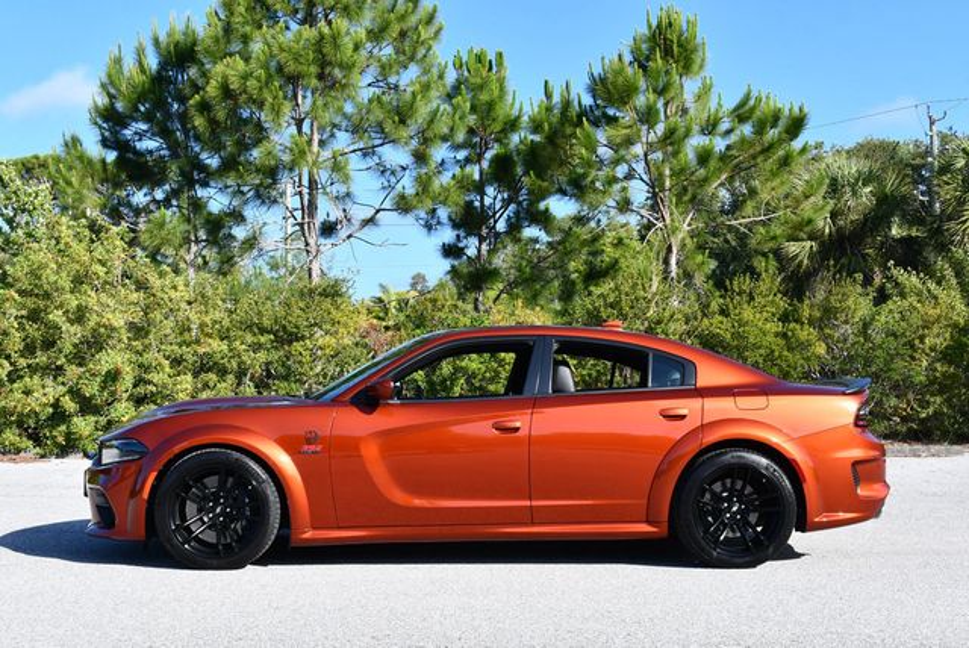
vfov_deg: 26.0
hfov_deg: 38.2
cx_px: 484
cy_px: 324
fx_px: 1401
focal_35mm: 52
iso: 180
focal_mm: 26
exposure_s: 1/250
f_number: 8
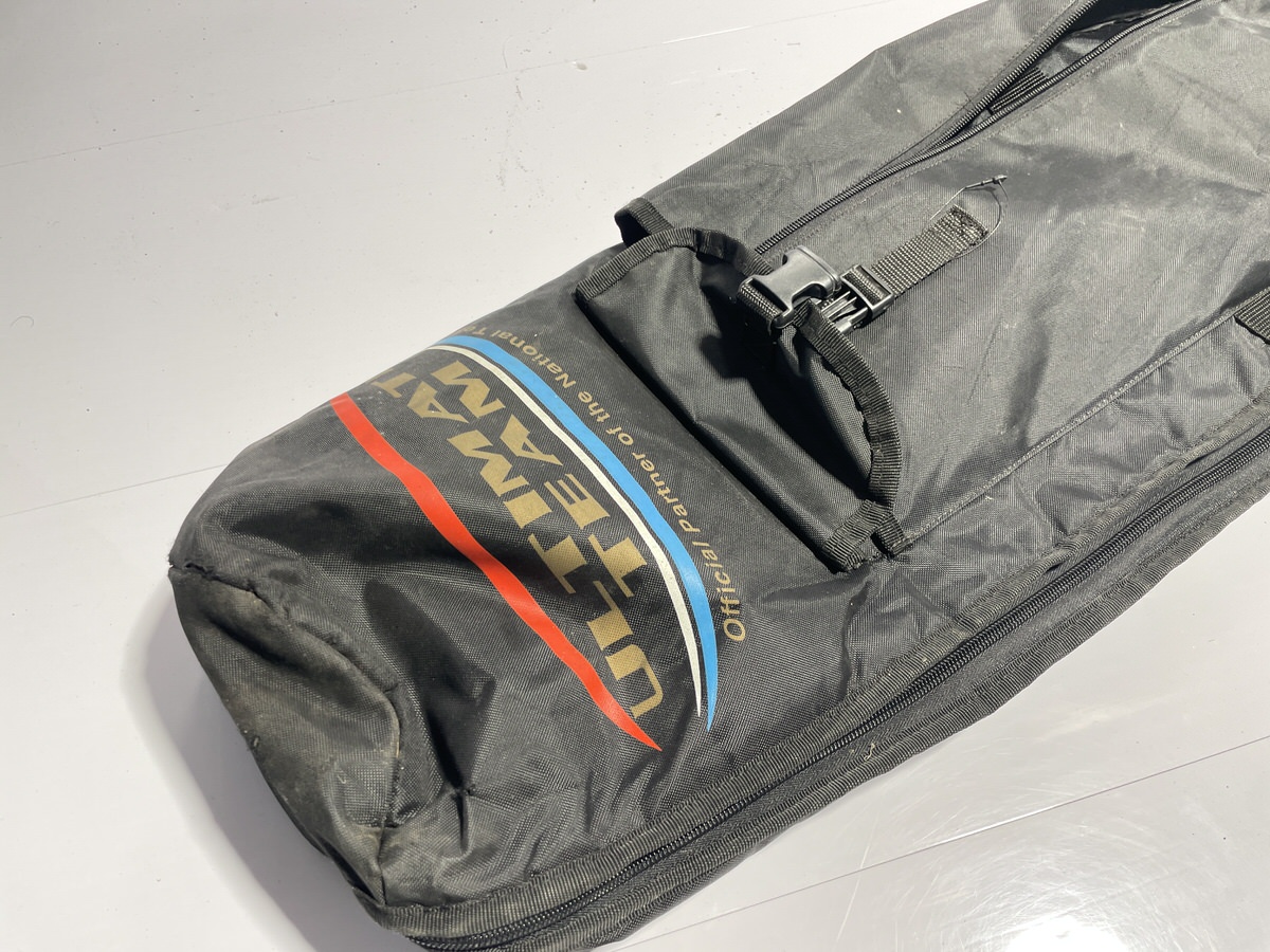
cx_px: 635
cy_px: 476
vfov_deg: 53.1
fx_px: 954
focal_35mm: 26
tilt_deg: -53.7
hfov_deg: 67.3
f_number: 1.6
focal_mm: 4.2
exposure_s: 1/100
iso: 50
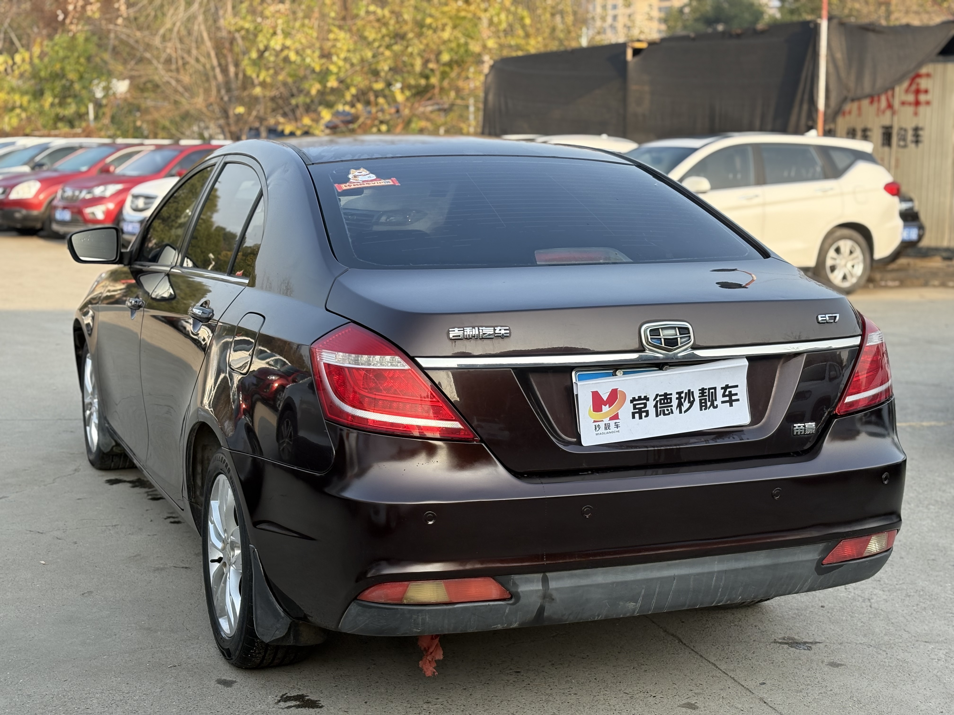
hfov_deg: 36.8
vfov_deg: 28.0
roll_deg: -0.2
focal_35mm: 52
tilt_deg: -6.8
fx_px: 1433
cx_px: 477
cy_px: 358
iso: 40
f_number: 1.6
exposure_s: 1/680
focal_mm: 5.96
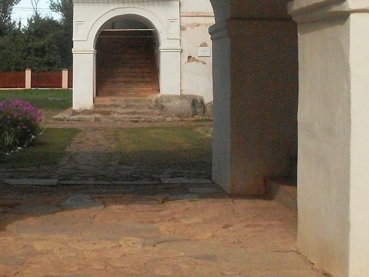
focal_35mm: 83
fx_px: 885
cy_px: 78
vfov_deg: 17.7
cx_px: 95
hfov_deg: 23.3
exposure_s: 1/750
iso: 400
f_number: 8.4
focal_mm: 6.3
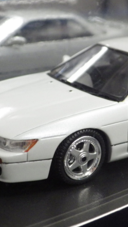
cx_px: 117
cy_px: 109
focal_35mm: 93
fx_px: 561
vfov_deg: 22.9
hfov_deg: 12.9
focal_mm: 10.7
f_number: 4
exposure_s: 1/30
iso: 800
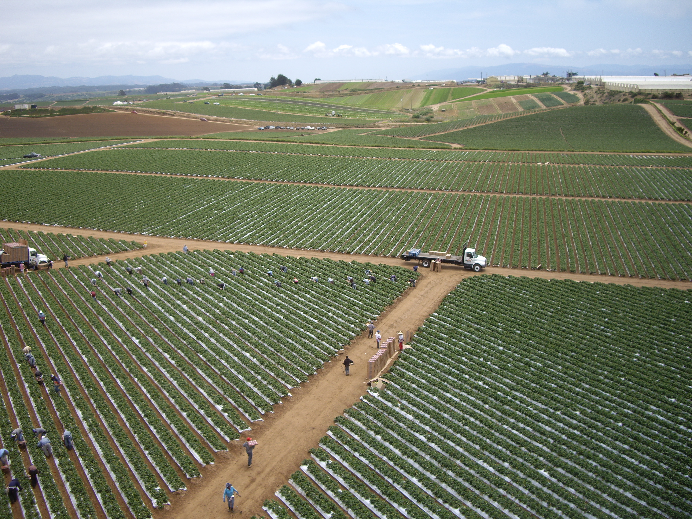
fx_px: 760
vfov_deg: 37.7
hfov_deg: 49.0
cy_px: 260
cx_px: 346
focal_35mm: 38
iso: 64
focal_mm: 7.9
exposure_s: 1/800
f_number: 2.8
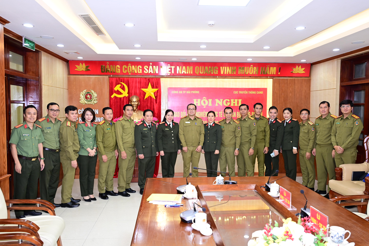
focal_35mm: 29
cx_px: 184
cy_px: 123
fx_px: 297
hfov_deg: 63.7
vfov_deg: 45.0
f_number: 4.5
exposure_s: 1/100
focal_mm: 29
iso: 2000
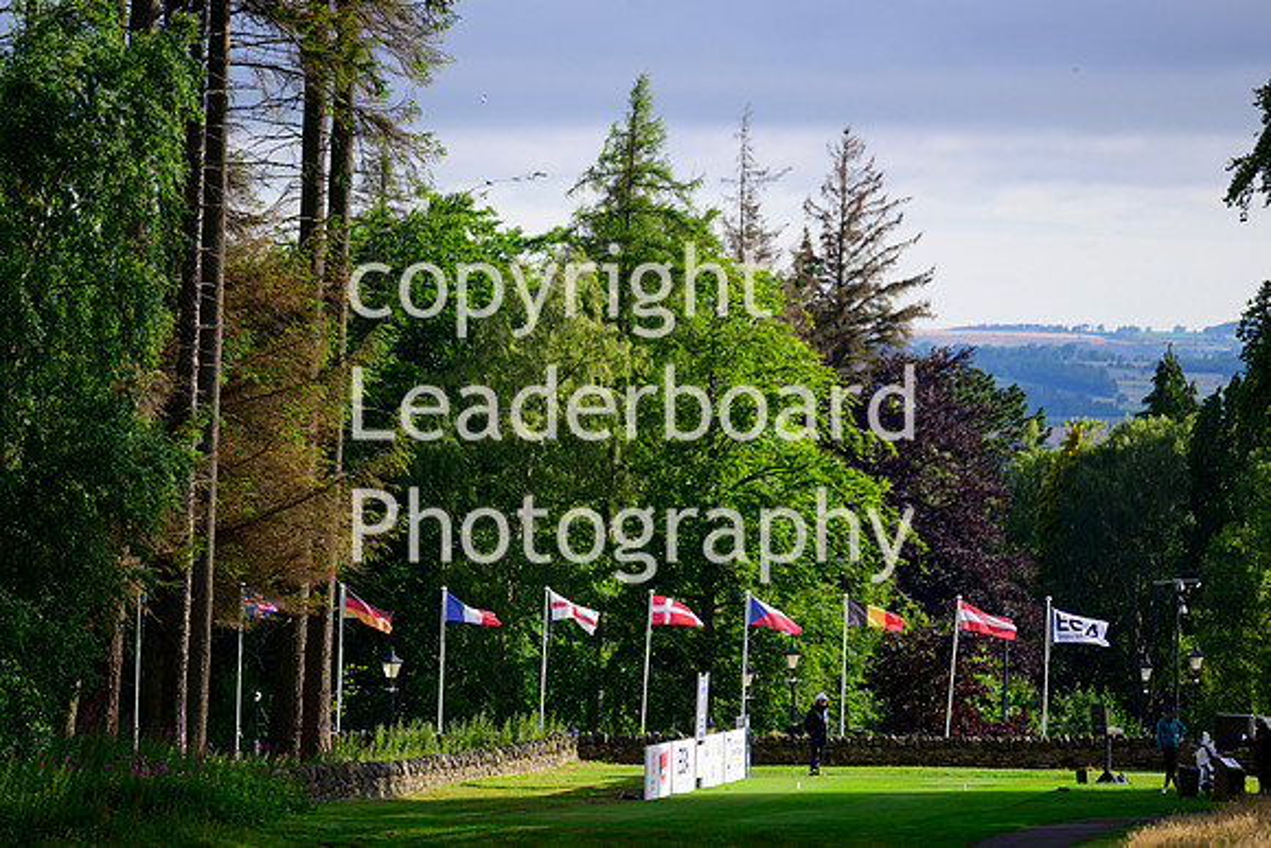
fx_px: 10594
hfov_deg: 6.9
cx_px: 636
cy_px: 424
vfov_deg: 4.6
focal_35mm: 300
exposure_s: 1/2000
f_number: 5.3
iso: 800
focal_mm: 300
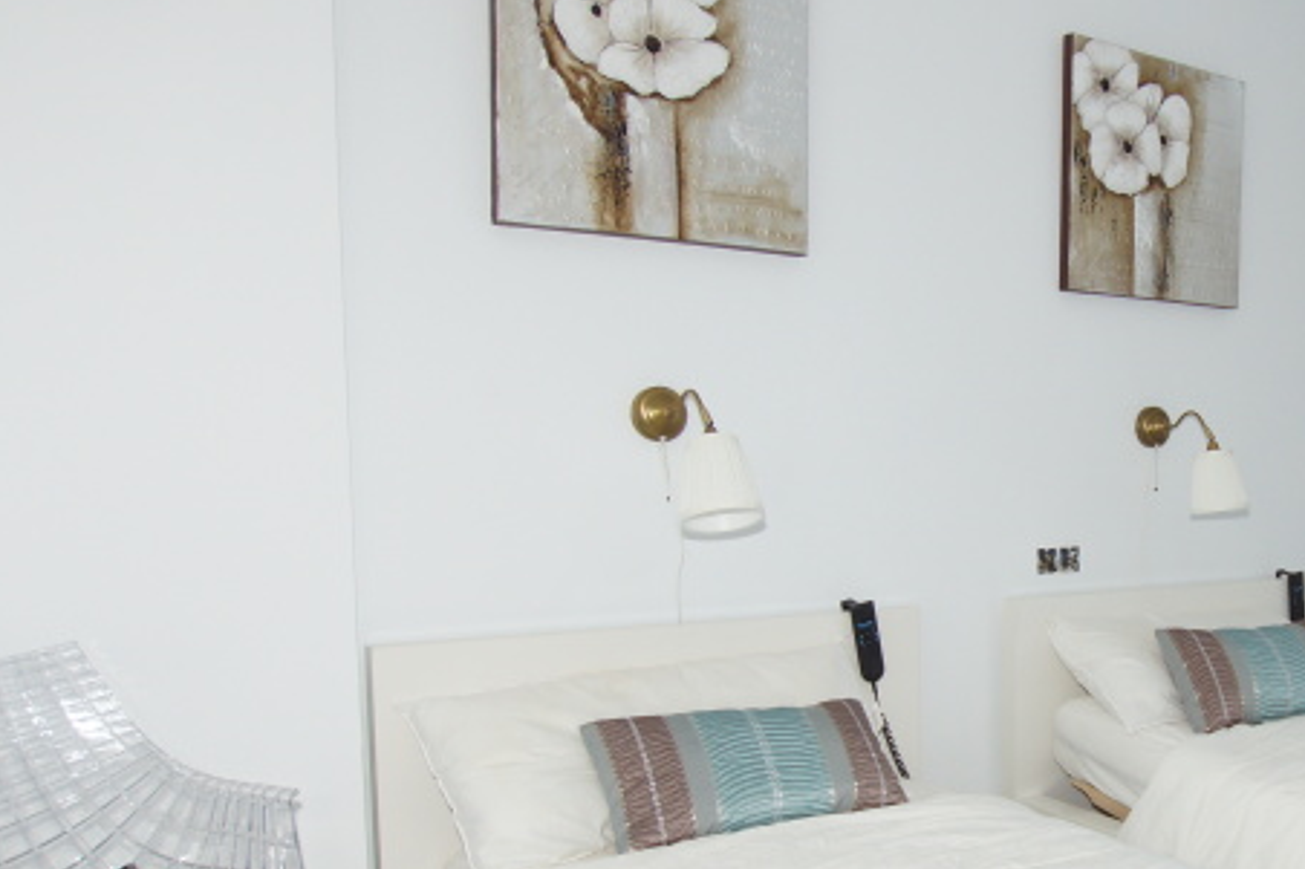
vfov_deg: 38.3
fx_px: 1232
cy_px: 593
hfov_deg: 50.4
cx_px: 1140
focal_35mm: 34
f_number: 4
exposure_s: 1/60
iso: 200
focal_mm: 10
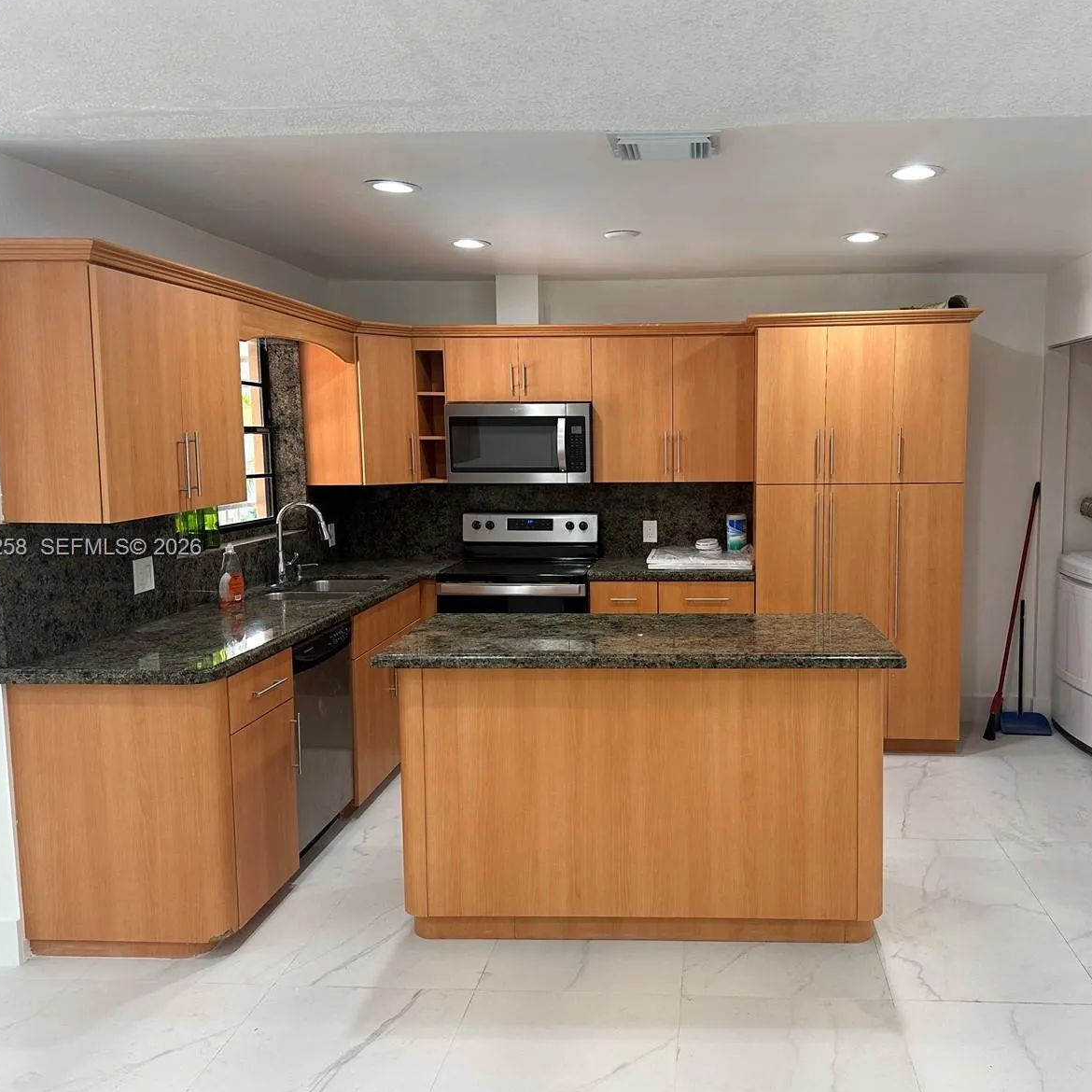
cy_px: 549
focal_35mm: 29
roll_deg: -0.1
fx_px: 1035
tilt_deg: -5.9
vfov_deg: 55.6
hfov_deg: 55.2
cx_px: 658
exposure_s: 1/120
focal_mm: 6.86
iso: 160
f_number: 1.78
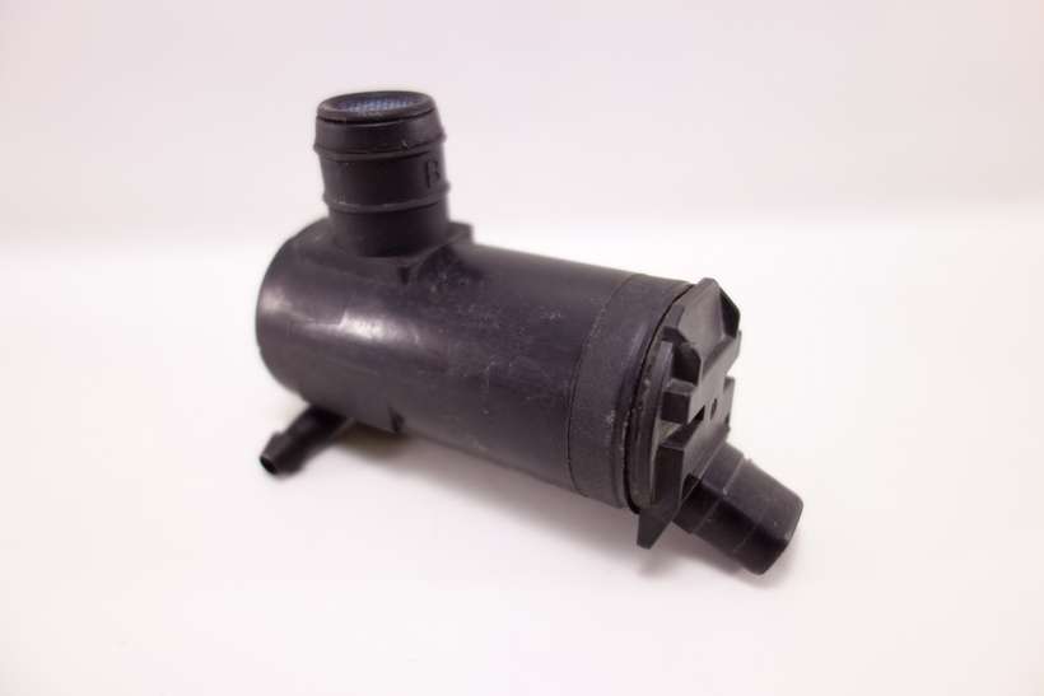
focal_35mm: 28
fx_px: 812
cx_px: 522
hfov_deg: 65.5
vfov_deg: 46.4
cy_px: 348
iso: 125
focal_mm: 10.4
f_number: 2
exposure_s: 1/100
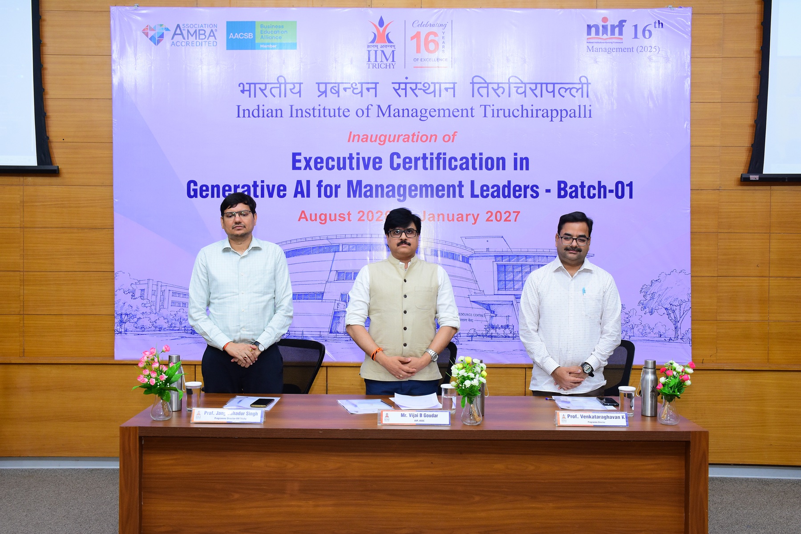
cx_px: 400
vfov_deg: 36.9
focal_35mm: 36
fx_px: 801
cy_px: 267
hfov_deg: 53.1
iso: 1000
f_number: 7.1
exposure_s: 1/80
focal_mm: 24
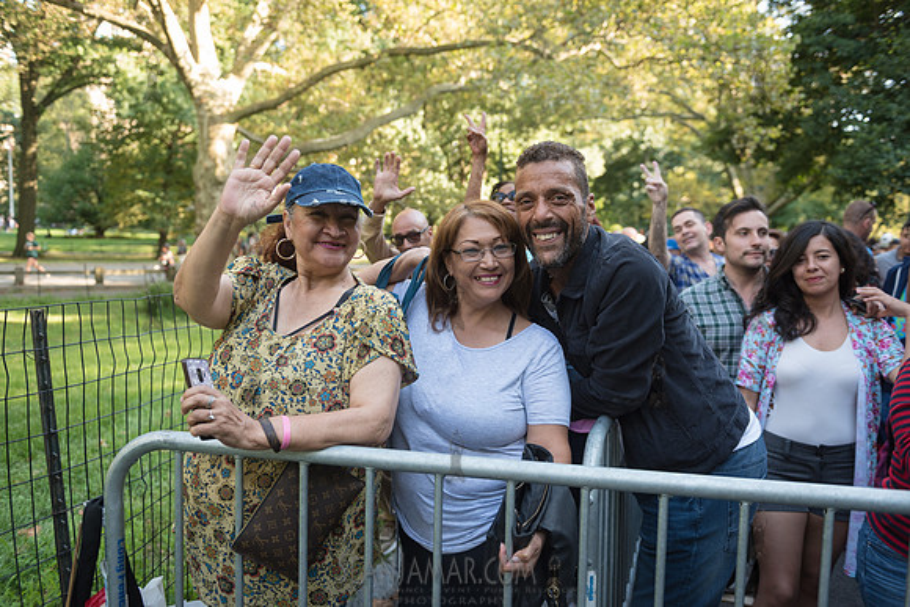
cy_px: 304
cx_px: 455
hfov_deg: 63.6
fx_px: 733
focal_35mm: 29
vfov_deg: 45.0
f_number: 3.2
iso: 200
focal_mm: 29
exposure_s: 1/160
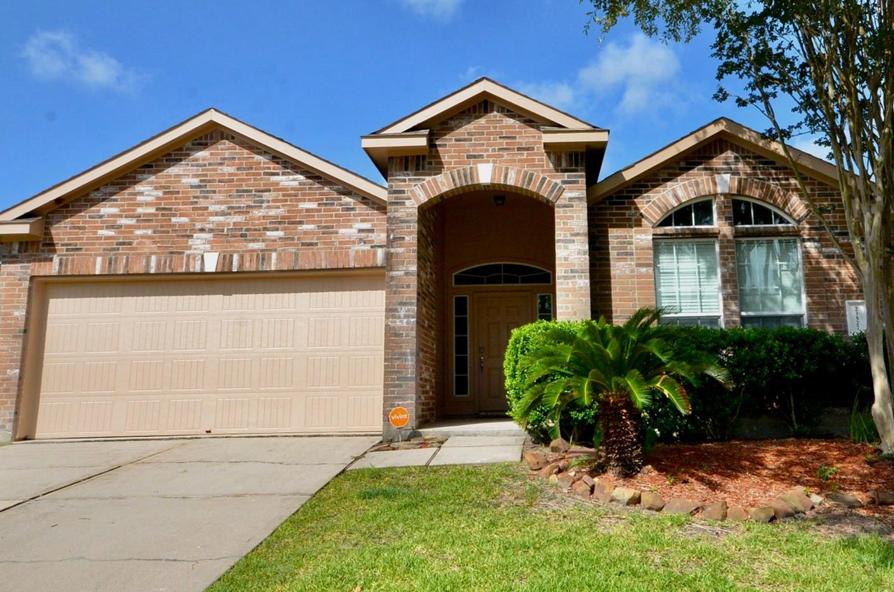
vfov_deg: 39.9
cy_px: 230
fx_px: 811
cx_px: 523
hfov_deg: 57.4
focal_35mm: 33
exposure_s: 1/800
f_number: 14
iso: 1250
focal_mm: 15
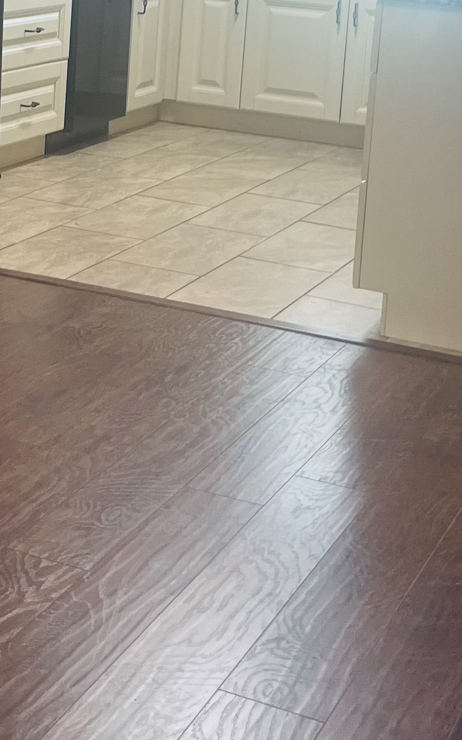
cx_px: 72
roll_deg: -2.7
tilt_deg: -7.5
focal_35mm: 78
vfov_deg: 25.5
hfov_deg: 16.6
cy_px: 50
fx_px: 1572
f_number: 1.6
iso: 64
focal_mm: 5.1
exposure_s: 1/60
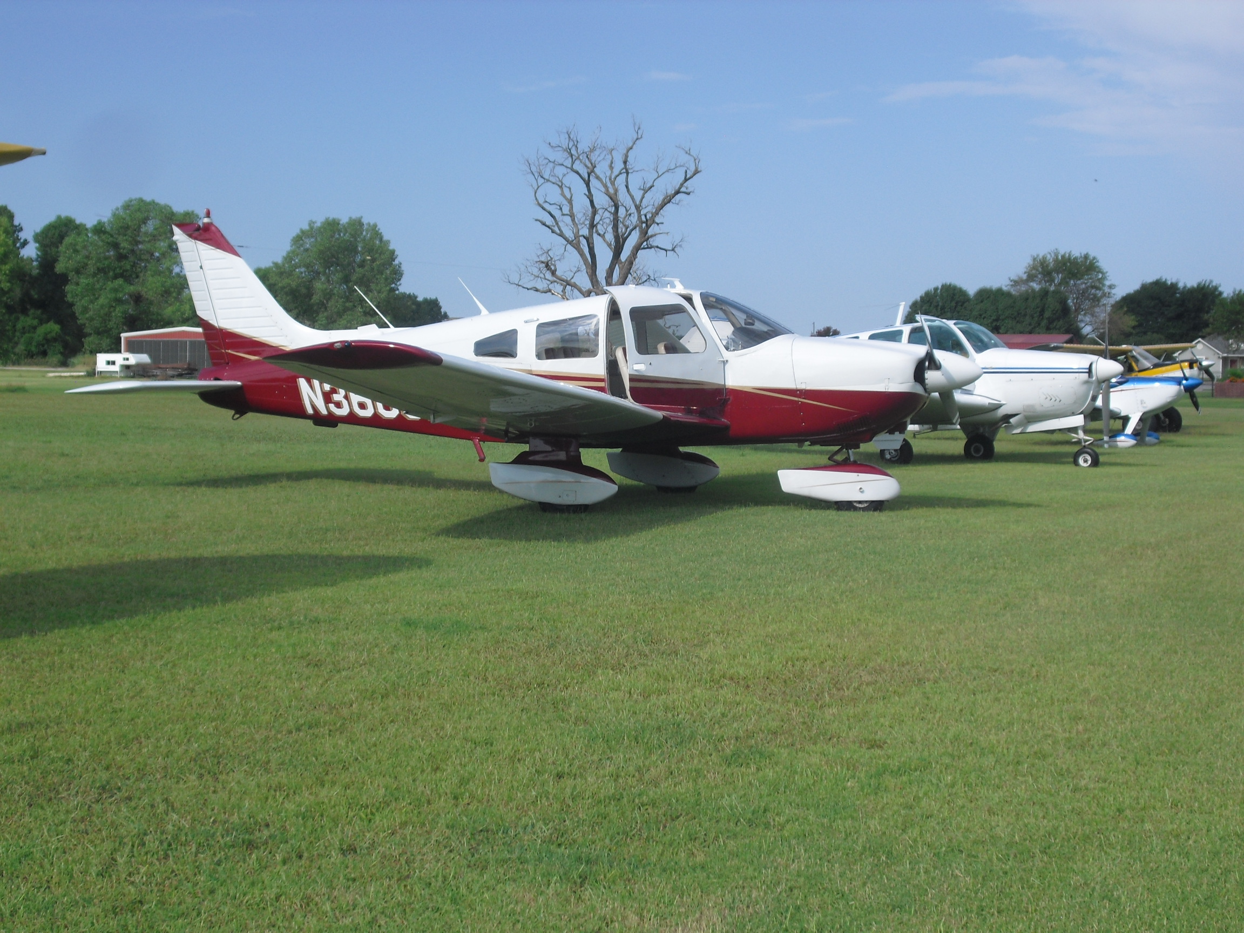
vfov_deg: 27.5
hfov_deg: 36.2
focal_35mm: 53
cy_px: 466
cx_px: 622
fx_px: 1905
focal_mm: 9.4
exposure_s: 1/160
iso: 64
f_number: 9.6
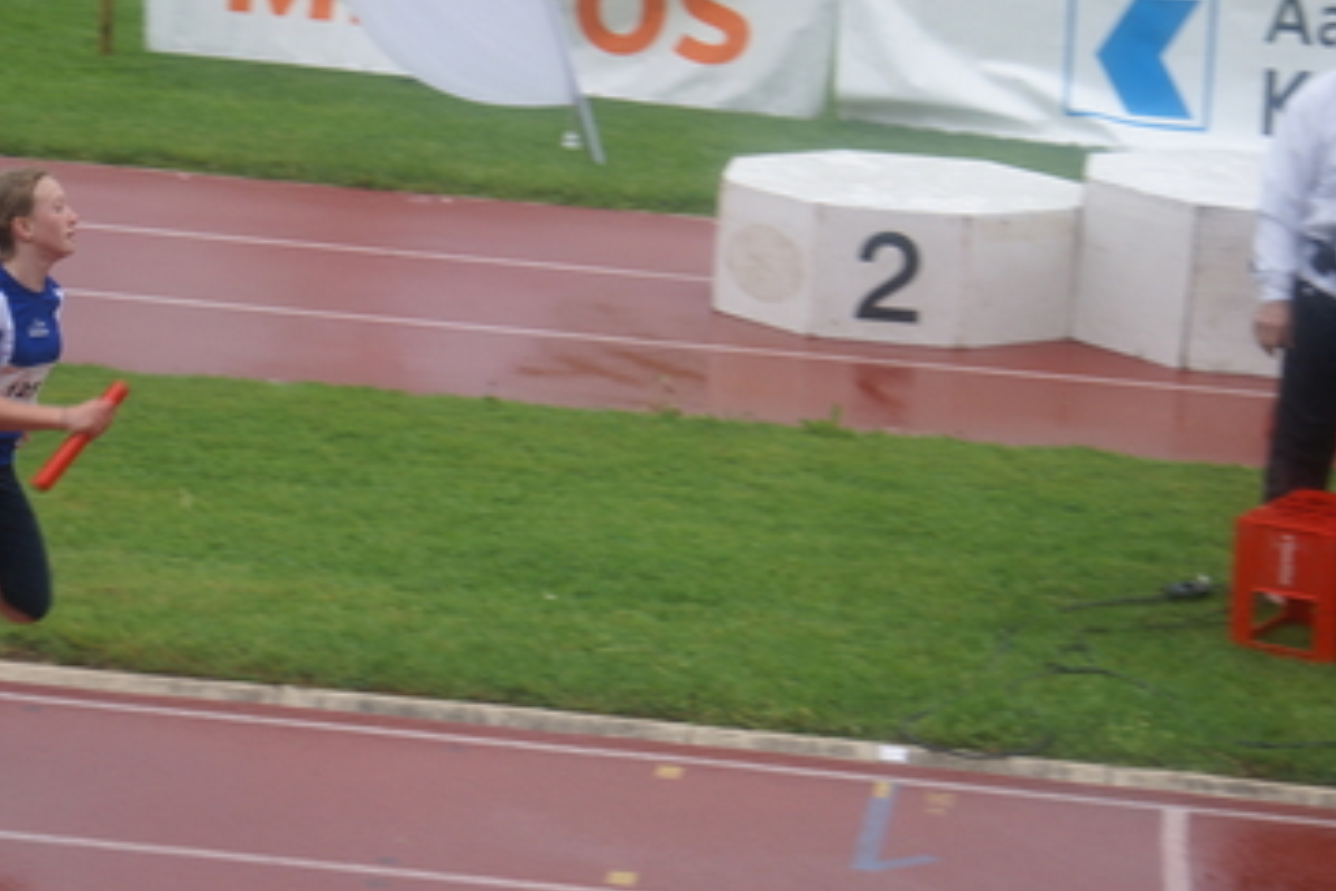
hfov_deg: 12.9
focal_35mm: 159
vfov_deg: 8.6
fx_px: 5900
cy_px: 384
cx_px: 389
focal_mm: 70
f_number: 5.6
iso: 160
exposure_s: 1/250
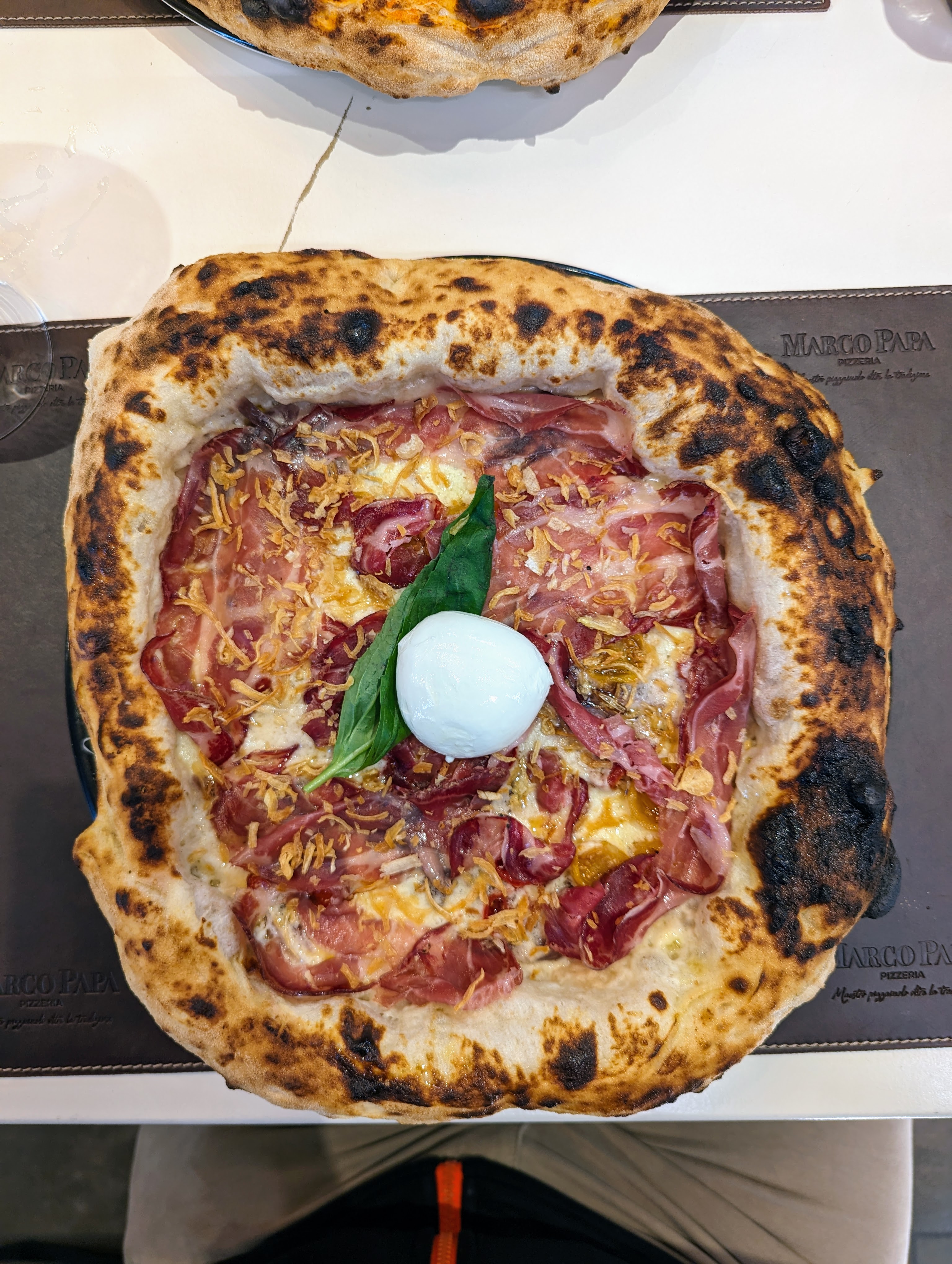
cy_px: 632
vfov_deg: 71.5
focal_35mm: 24
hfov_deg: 56.9
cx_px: 476
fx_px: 878
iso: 74
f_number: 1.85
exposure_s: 1/26.3
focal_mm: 6.81
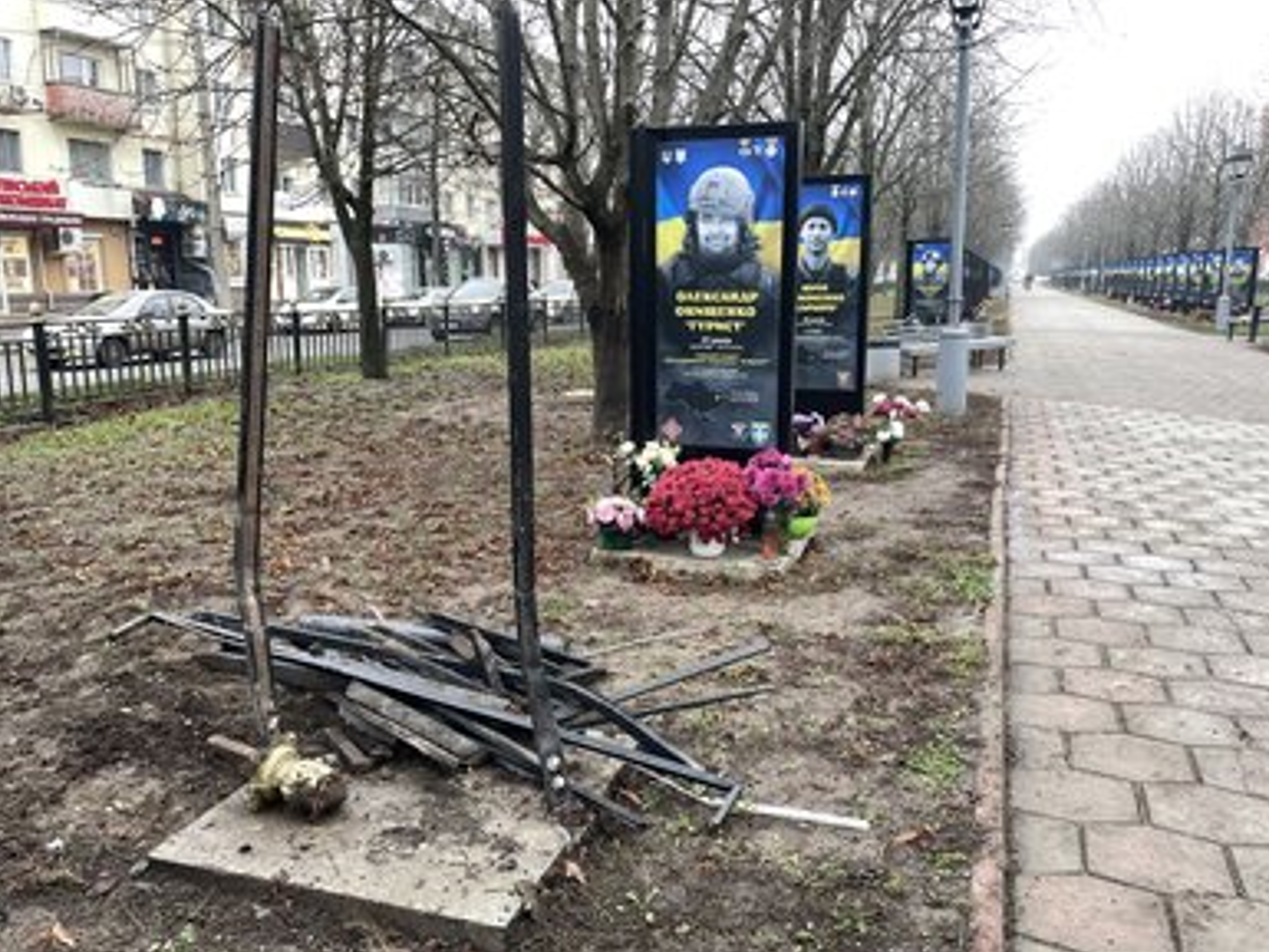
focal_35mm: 27
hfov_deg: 65.3
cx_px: 653
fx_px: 990
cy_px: 474
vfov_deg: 51.4
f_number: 1.6
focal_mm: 4.2
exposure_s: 1/121
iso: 100
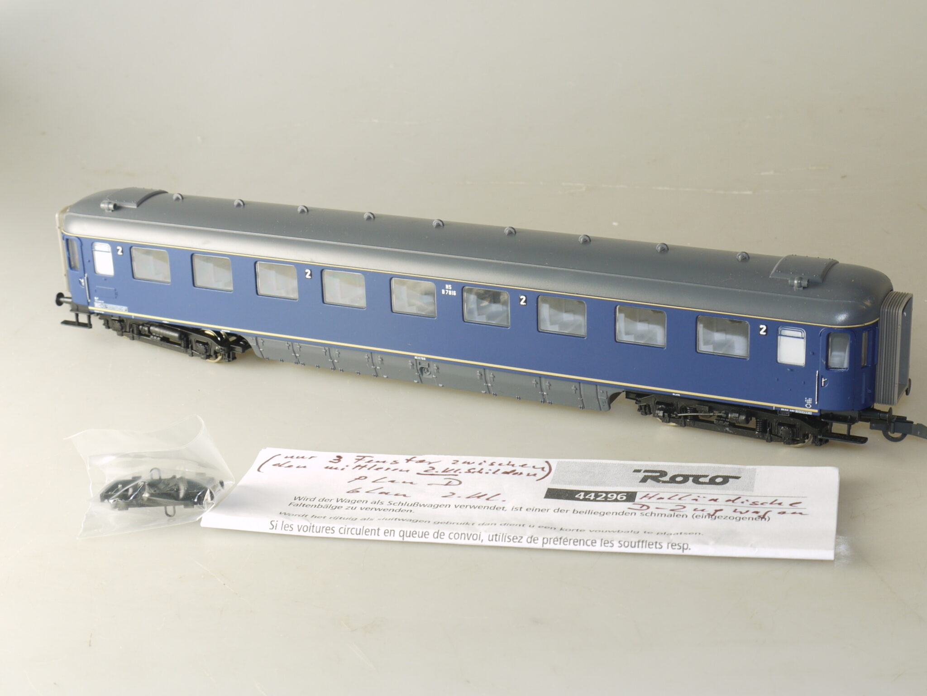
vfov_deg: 21.6
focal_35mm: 68
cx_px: 464
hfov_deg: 28.6
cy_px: 348
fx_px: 1821
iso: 100
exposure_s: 1/13
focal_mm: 24
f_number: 10
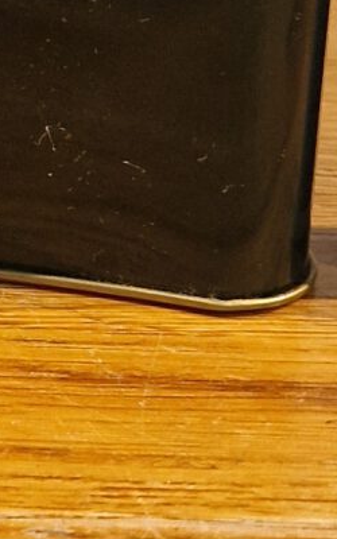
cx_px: -439
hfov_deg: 7.9
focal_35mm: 156
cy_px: -117
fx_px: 2292
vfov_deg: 13.1
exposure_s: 1/33
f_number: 1.8
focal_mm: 6.4
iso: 250
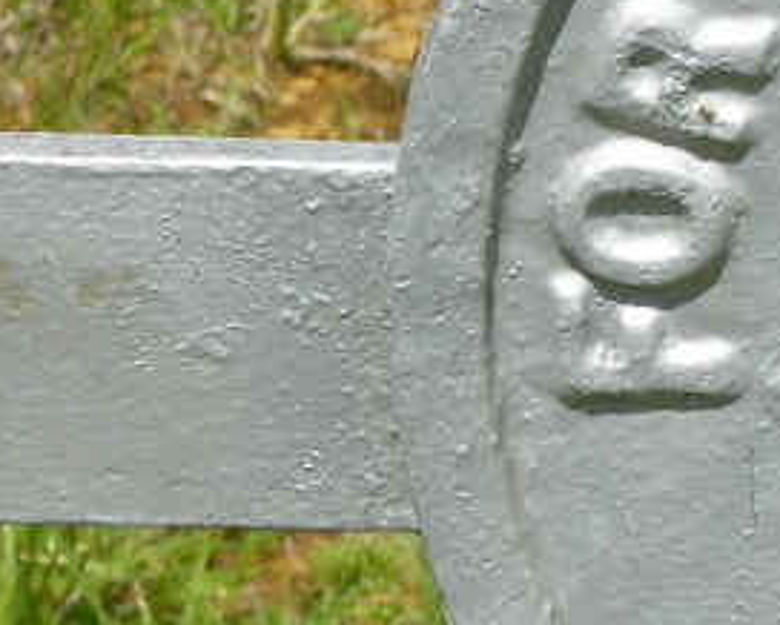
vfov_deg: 3.1
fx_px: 11643
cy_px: 244
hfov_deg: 3.8
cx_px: 1374
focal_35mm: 504
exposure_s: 1/250
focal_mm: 20.8
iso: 64
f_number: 5.6
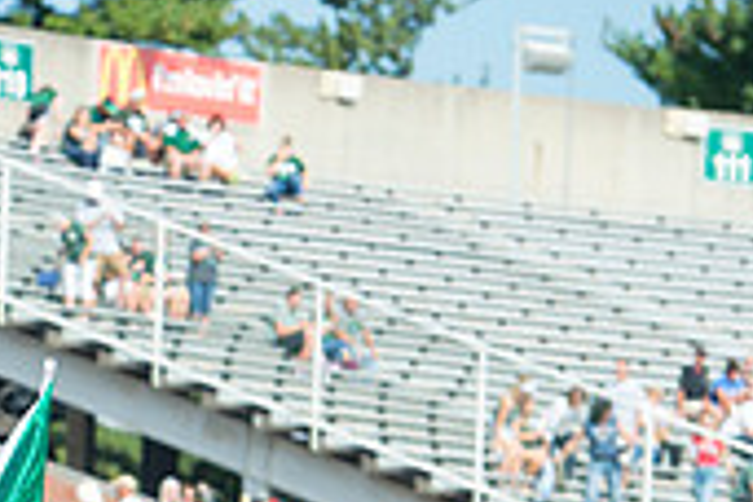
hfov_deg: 5.0
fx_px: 8638
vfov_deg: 3.3
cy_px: 713
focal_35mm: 413
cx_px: -317
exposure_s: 1/1000
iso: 200
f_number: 4.5
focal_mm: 122
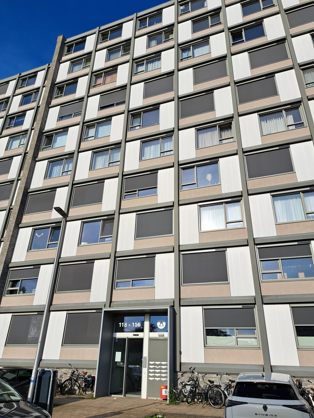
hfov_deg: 56.8
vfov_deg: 71.6
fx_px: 290
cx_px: 157
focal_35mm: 24
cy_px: 209
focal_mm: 5.23
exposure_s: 1/987
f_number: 1.8
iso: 50
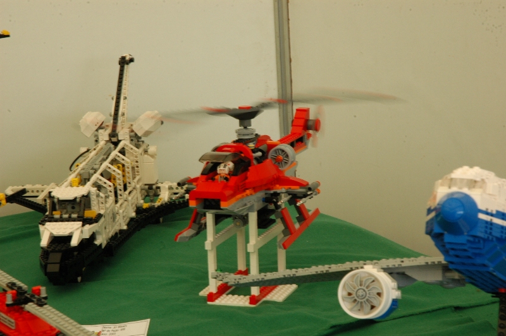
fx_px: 1475
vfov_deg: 13.0
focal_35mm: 105
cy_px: 168
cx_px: 253
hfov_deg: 19.5
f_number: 22
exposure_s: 1/13
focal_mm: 70
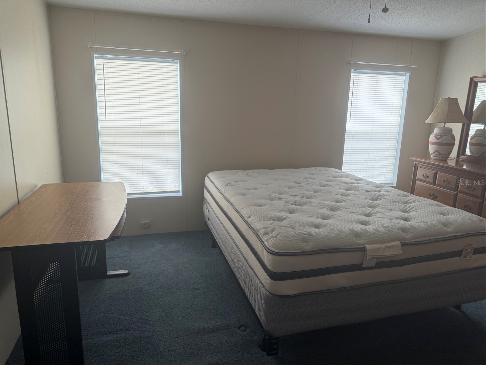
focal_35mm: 24
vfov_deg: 56.8
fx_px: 337
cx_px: 243
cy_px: 182
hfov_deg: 71.6
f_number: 1.78
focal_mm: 6.76
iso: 100
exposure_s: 1/121
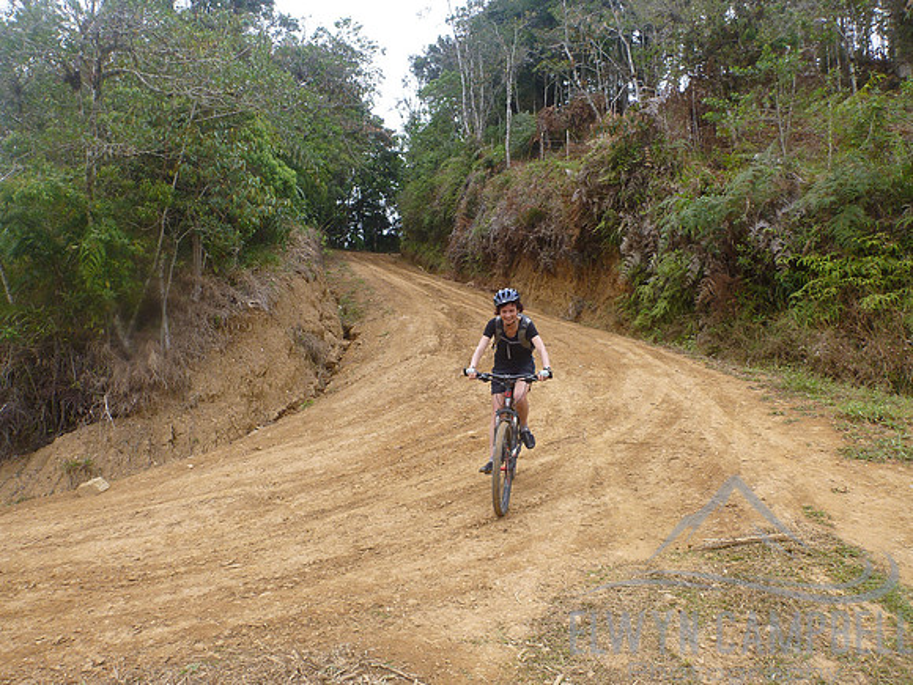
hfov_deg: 63.4
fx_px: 739
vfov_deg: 49.7
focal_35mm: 28
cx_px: 456
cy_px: 342
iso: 100
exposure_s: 1/160
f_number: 3.3
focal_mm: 4.9
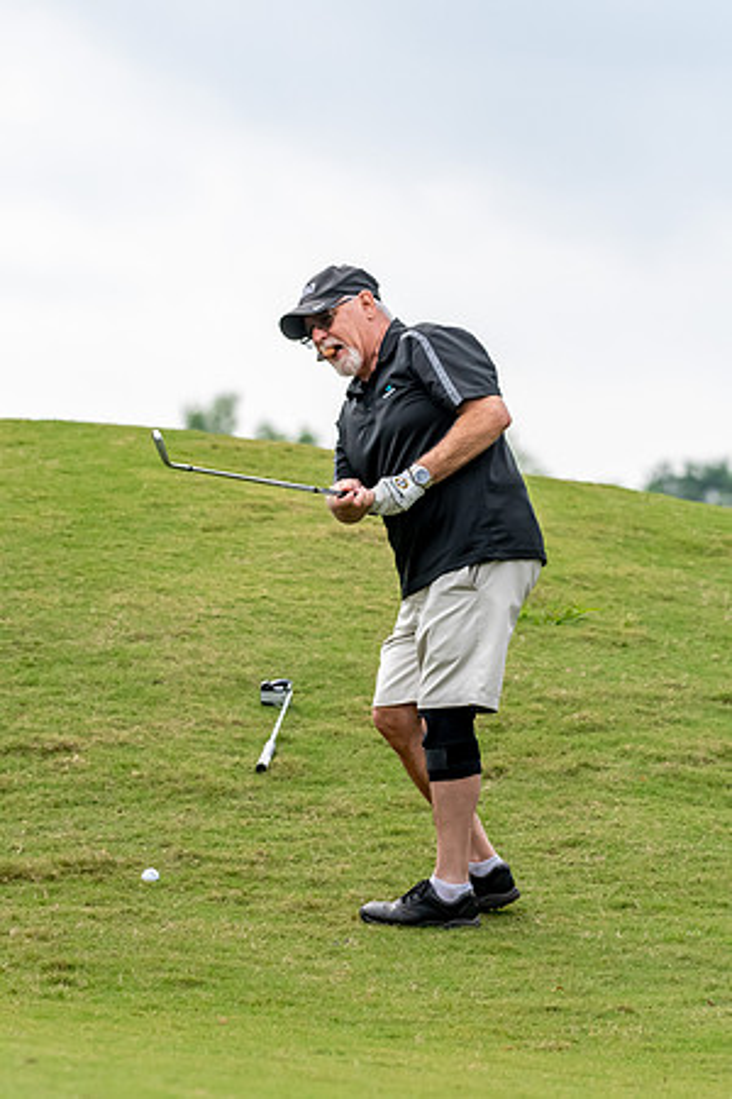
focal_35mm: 315
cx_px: 366
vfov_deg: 6.5
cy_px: 550
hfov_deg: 4.4
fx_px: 9607
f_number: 5.6
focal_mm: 210
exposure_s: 1/2000
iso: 1400
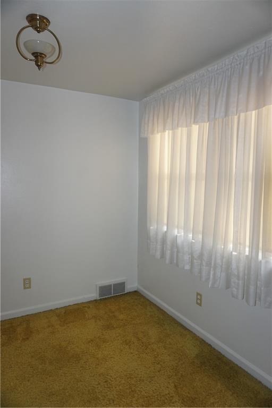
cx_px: 136
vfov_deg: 73.7
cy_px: 204
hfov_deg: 53.1
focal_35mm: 24
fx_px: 272
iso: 400
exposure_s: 1/160
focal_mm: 16
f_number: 4
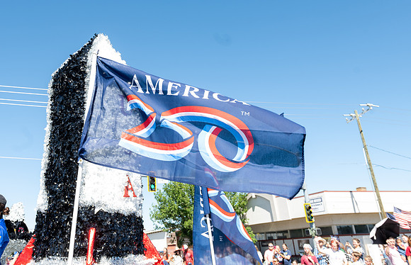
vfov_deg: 39.6
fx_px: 363
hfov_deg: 58.4
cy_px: 84
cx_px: 155
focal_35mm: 32
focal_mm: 24
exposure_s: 1/160
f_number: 5.6
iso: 100
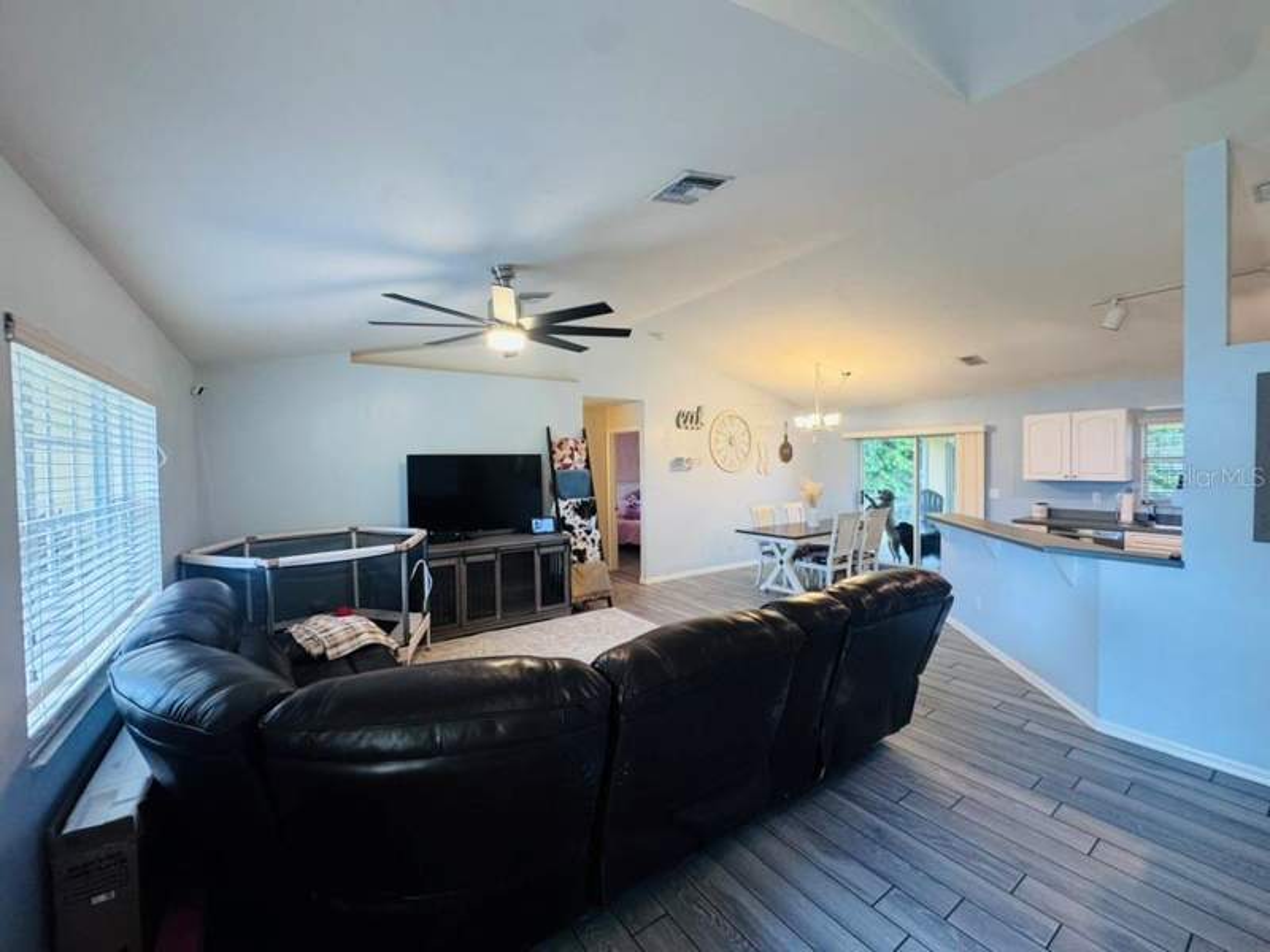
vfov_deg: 85.7
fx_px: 514
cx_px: 635
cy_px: 476
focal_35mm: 14
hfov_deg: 102.1
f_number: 2.2
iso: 200
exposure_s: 1/60
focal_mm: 2.22
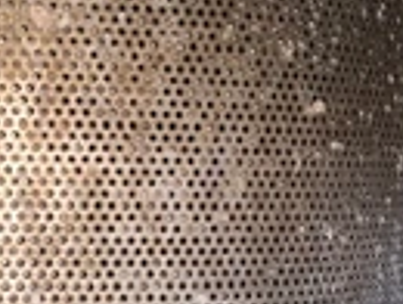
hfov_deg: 23.6
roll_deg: -1.5
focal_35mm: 80
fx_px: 933
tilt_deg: -0.5
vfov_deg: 18.4
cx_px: 28
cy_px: 205
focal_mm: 4.25
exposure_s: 1/4
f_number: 1.8
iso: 32
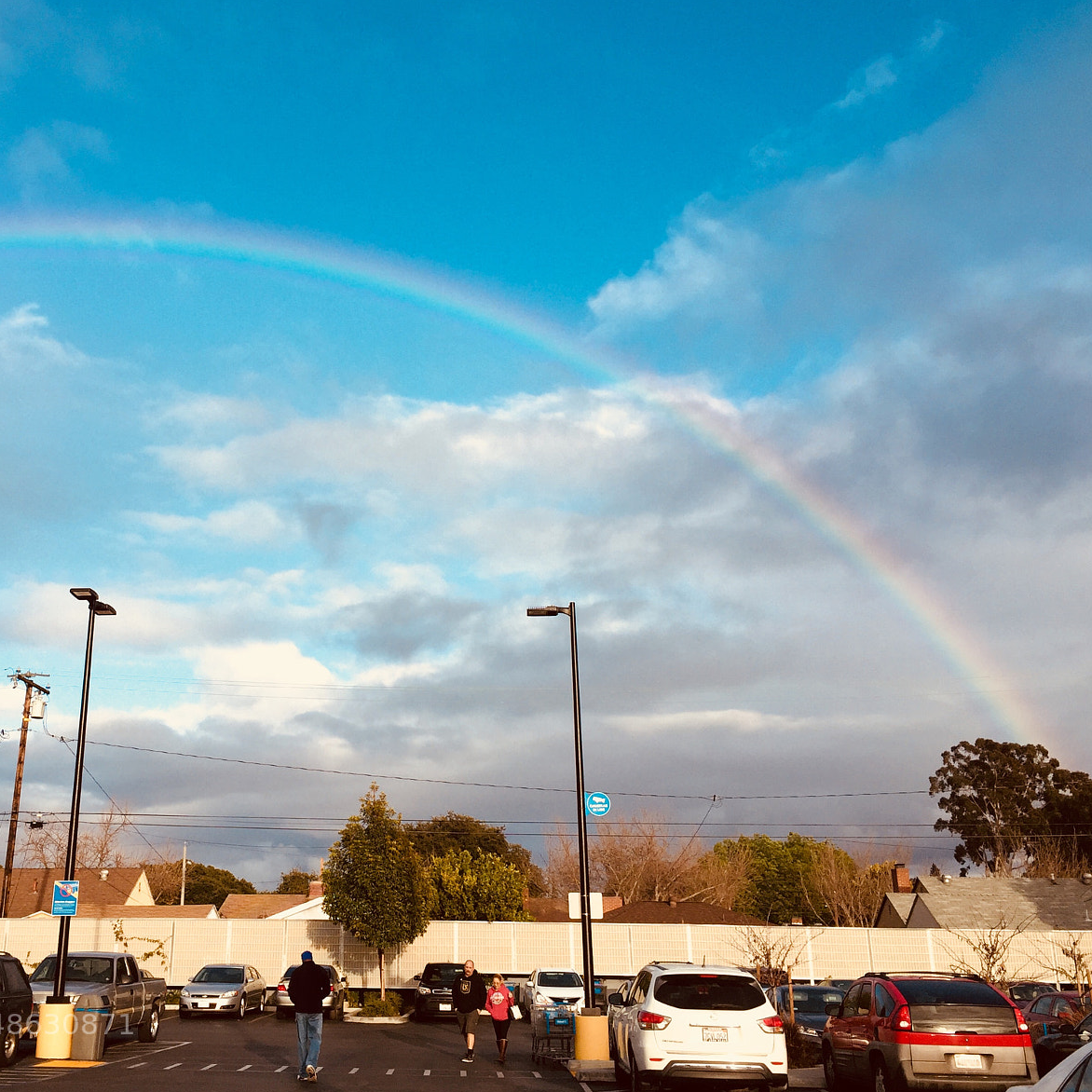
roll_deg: -0.2
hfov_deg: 46.7
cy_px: 539
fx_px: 1249
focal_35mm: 35
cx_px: 392
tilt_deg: +17.5
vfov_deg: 47.2
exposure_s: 1/1163
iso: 32
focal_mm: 4.15
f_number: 2.2
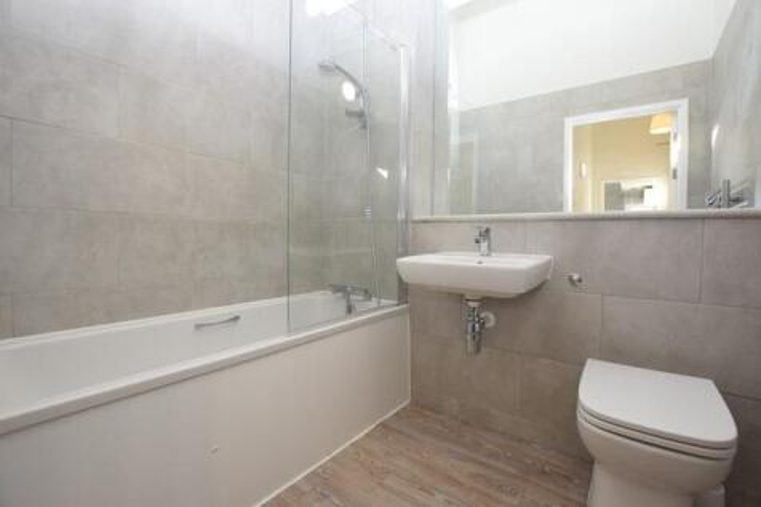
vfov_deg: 77.3
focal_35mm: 15
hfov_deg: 100.4
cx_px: 380
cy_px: 254
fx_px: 317
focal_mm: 10
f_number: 5.6
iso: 720
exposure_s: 1/125
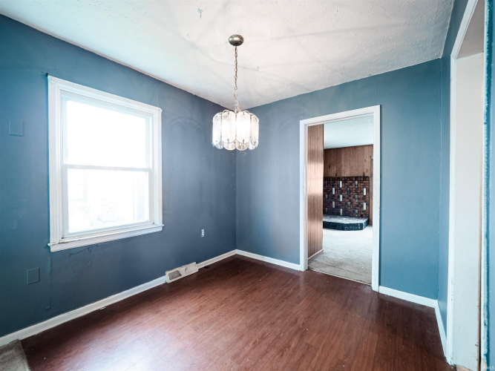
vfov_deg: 85.7
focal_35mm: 14
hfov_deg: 102.1
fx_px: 200
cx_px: 248
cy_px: 186
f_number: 4
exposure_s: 1/13
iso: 400
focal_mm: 7
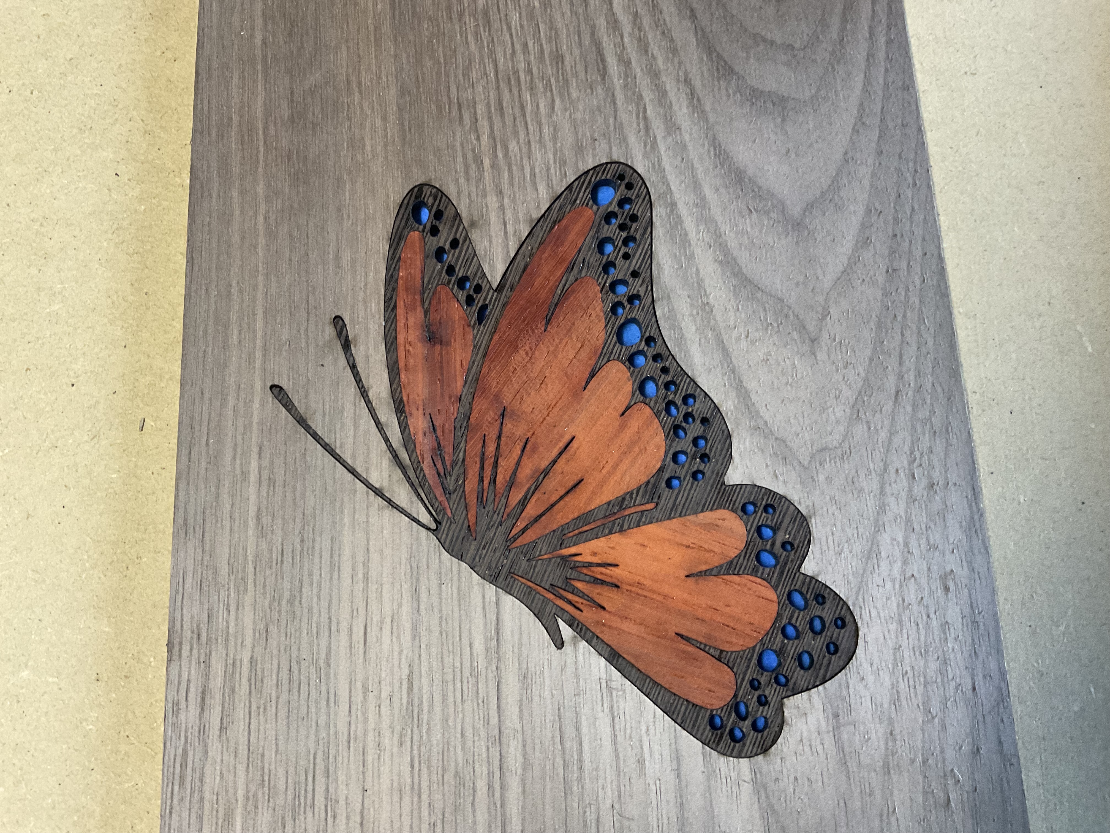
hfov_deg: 61.7
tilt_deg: -77.6
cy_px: 416
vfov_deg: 48.2
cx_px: 555
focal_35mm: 29
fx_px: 930
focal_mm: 3
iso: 125
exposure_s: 1/60
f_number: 1.8
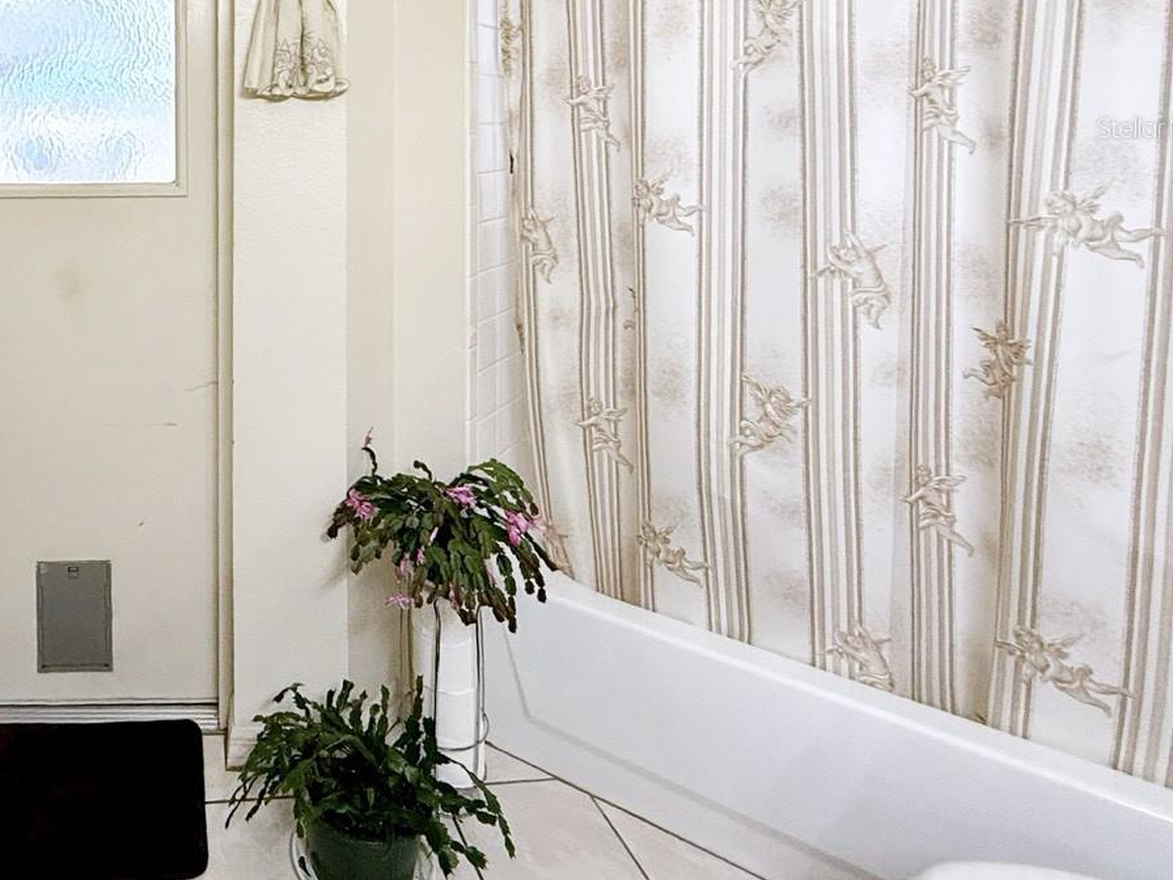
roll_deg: +1.4
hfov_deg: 64.5
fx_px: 813
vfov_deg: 51.7
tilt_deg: -0.4
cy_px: 127
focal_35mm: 24
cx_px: 215
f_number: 2.2
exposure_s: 1/120
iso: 200
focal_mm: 2.22
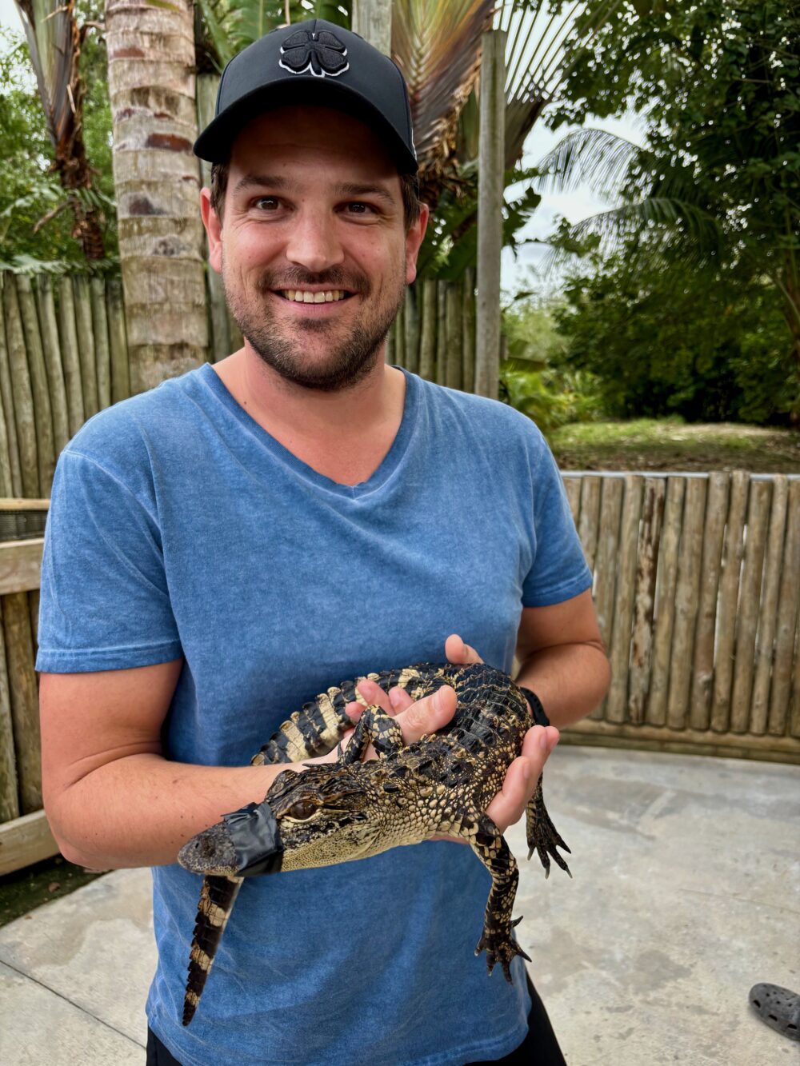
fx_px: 801
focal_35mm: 26
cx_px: 400
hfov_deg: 53.1
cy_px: 533
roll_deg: -0.3
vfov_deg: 67.3
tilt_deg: -10.4
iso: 50
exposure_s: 1/266
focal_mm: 5.96
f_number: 1.6
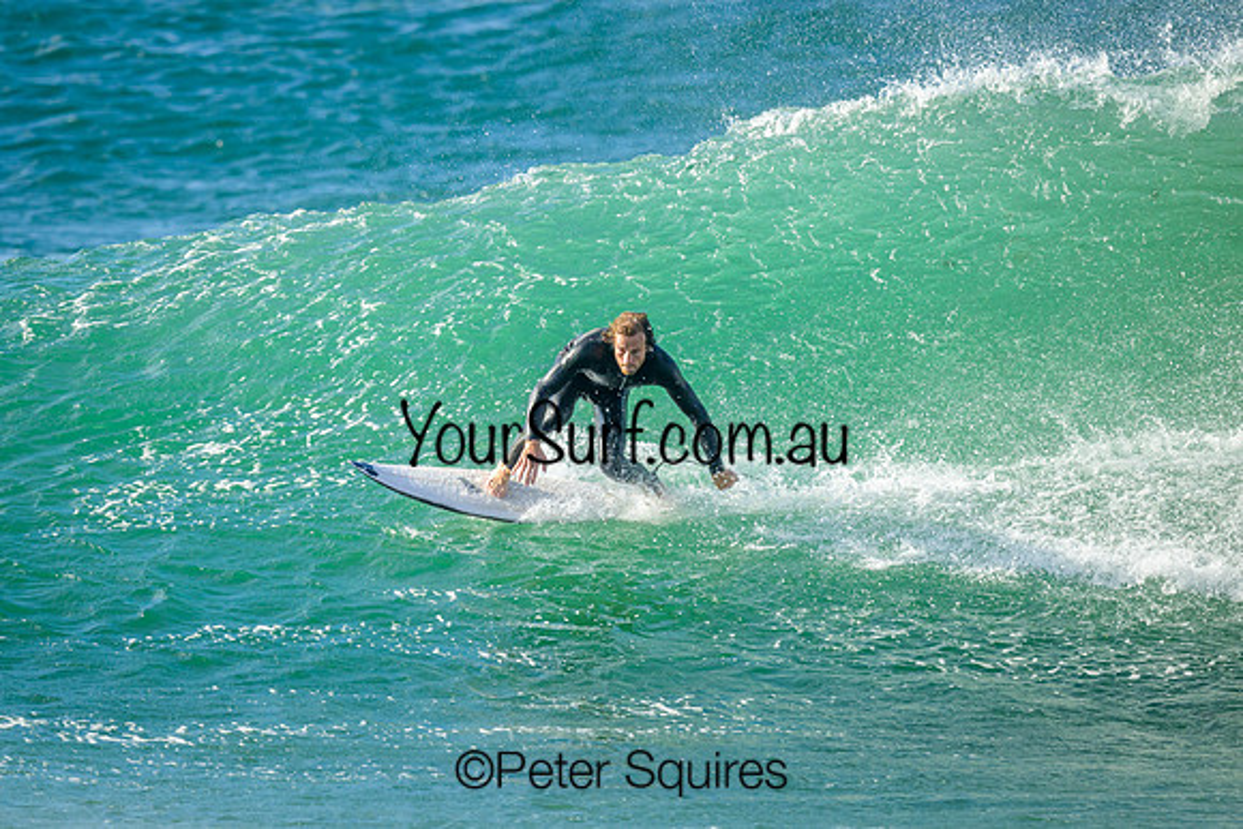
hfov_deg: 2.2
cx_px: 523
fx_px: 31988
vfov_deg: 1.5
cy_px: 376
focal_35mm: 926
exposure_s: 1/2000
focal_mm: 800
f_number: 6.3
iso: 500
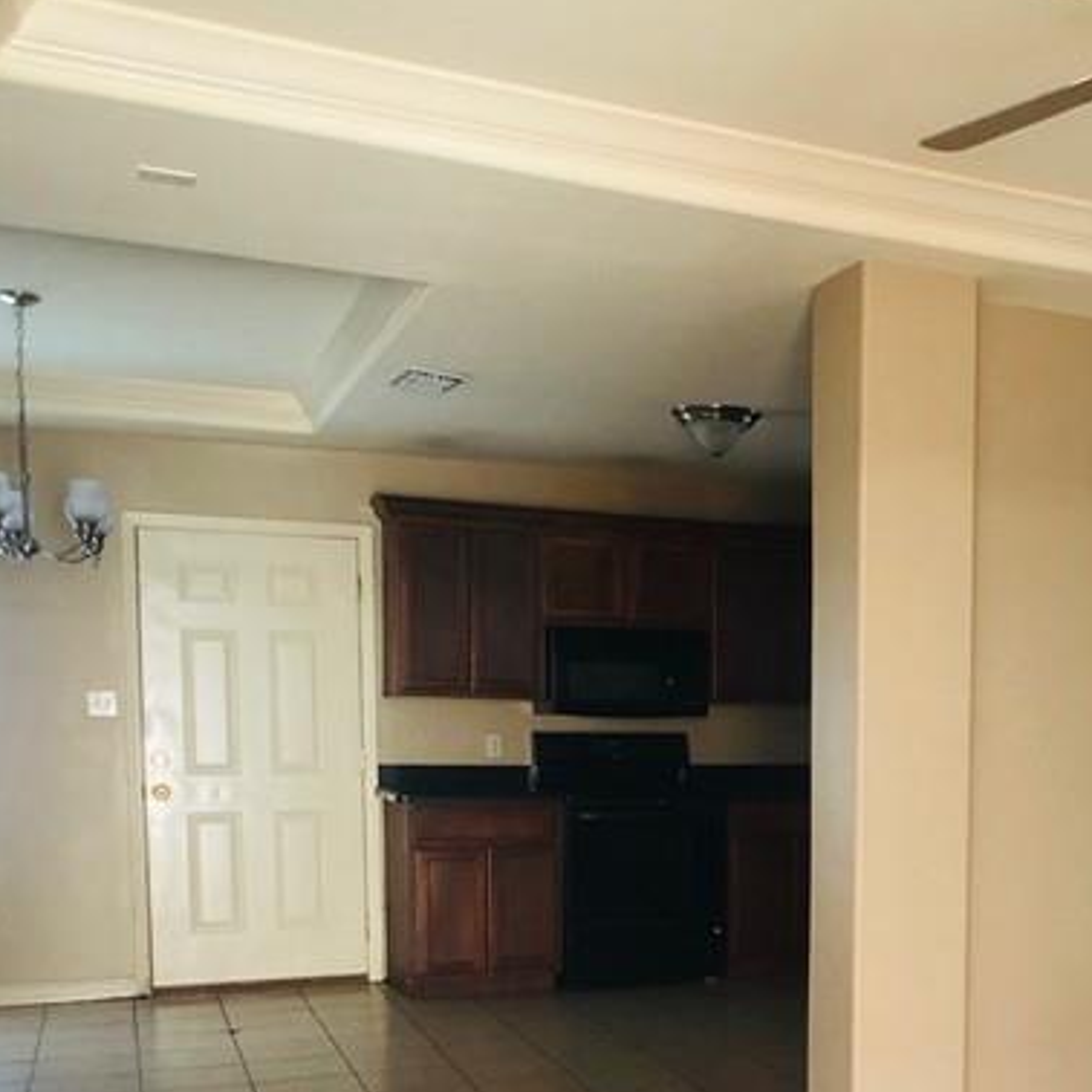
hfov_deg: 24.9
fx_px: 2391
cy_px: 861
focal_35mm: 67
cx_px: 1005
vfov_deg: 25.3
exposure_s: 1/30
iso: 25
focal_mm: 4
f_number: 1.8
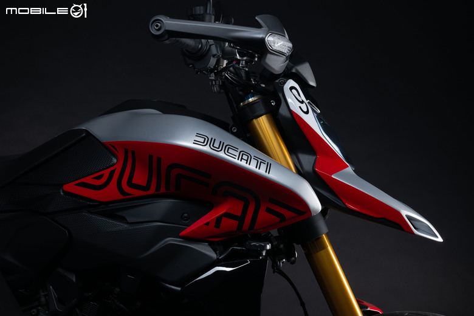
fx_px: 619
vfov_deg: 28.6
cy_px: 158
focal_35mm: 47
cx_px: 237
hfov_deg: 41.9
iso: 100
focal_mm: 47
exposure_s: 1/80
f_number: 11
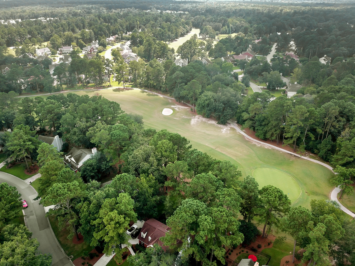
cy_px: 133
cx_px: 178
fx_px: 267
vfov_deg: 53.1
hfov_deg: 67.3
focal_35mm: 26
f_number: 2.2
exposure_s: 1/173
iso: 100
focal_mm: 4.73
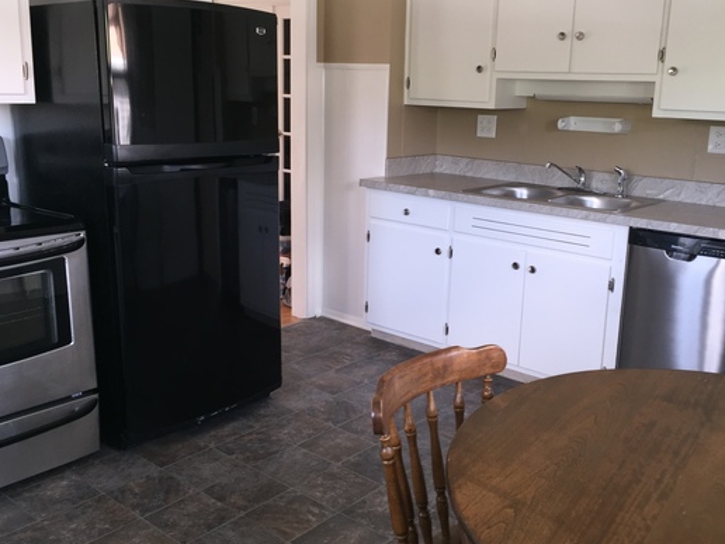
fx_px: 754
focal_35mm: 36
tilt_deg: -12.7
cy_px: 254
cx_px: 396
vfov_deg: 39.6
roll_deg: -1.4
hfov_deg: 51.3
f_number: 2.2
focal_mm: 4.15
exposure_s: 1/30
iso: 50
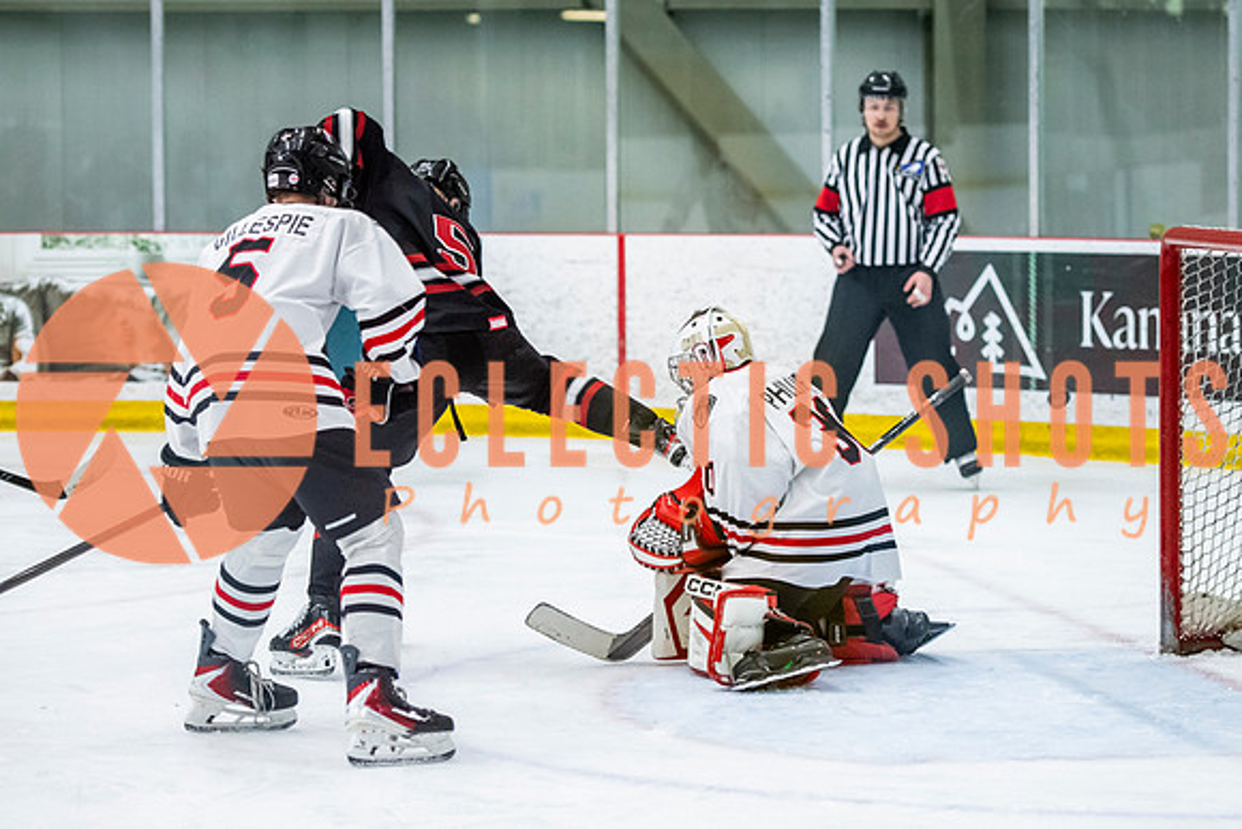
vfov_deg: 9.4
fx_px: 5042
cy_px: 372
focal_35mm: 146
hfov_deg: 14.0
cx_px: 754
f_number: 3.2
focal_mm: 100
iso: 2500
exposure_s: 1/800
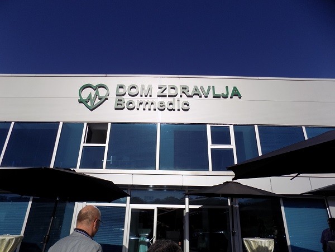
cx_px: 168
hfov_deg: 73.9
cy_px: 126
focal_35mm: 23
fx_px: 223
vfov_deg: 58.9
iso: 80
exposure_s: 1/320
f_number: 9.9
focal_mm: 4
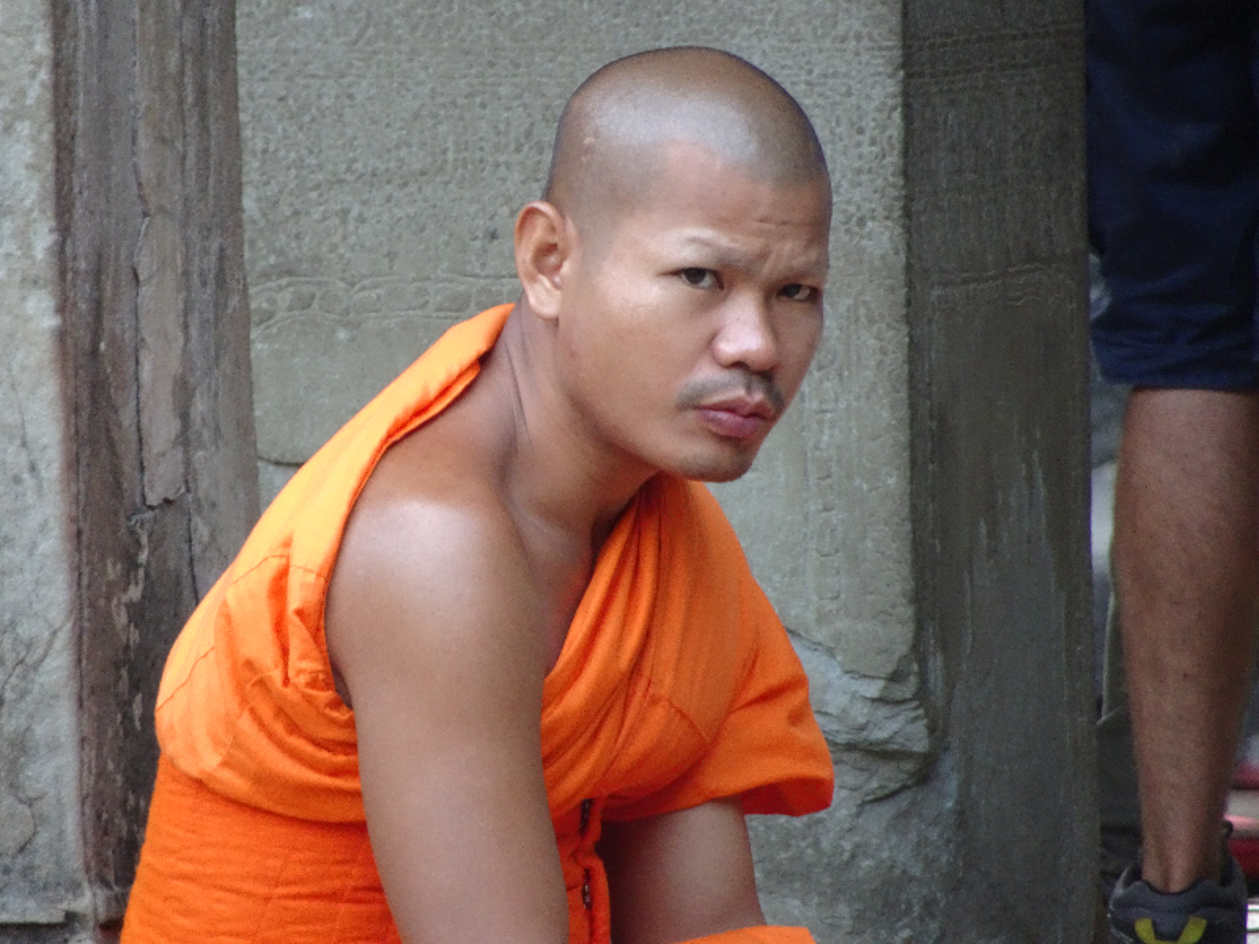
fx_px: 26078
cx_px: 630
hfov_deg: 2.8
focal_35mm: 717
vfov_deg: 2.1
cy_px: 472
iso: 800
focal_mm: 122.45
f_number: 6.3
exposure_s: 1/40
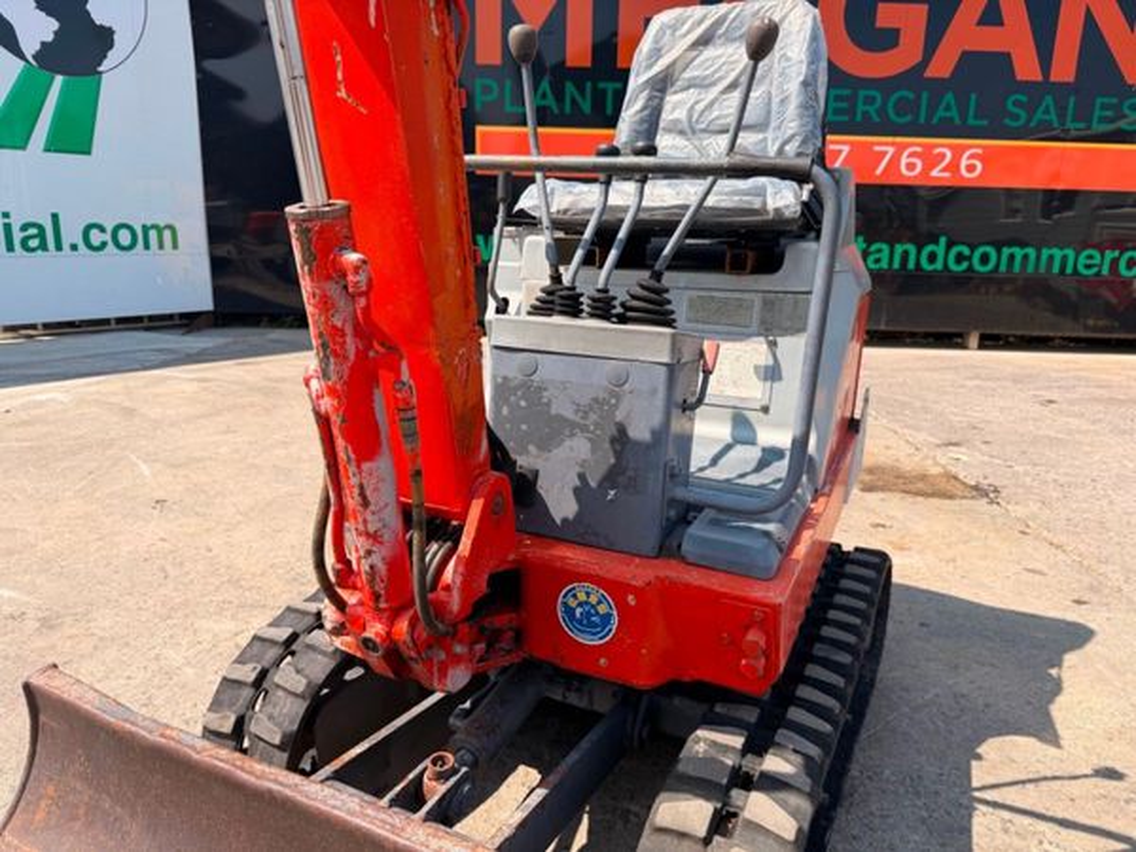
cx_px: 568
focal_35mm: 24
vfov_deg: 56.8
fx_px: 788
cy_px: 426
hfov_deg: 71.6
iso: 80
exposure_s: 1/2907
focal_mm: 6.76
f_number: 1.78
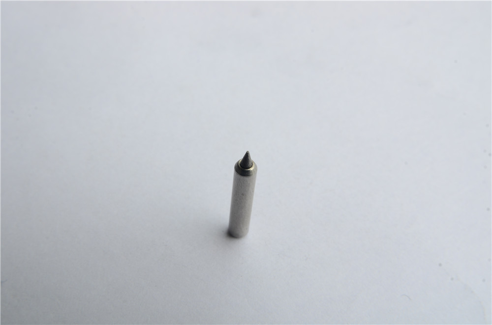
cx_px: 246
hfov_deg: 27.0
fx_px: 1023
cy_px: 162
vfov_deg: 18.1
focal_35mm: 75
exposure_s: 1/20
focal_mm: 50
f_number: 16
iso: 100
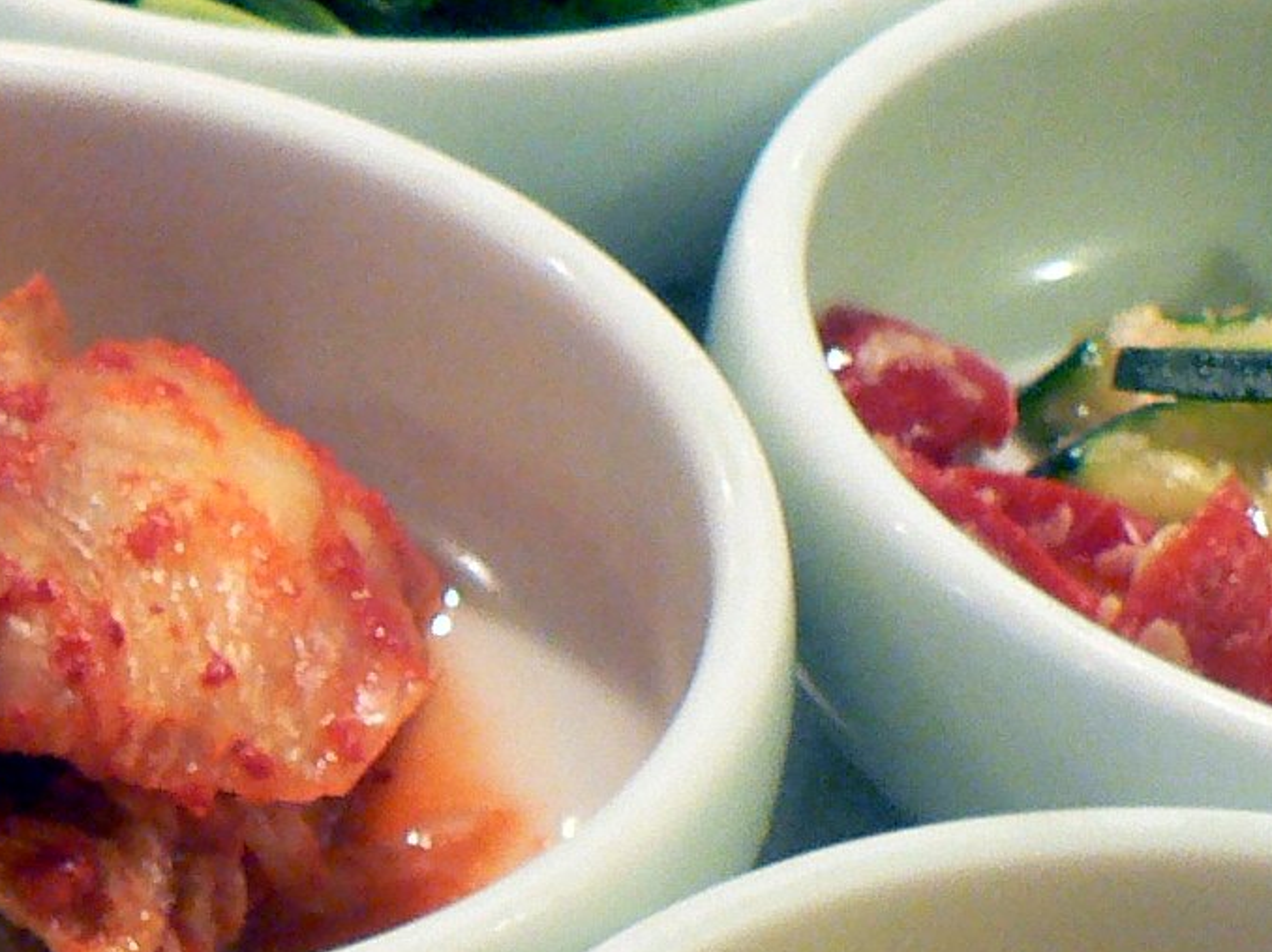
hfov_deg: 14.3
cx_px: 36
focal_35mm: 136
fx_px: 4996
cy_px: 1108
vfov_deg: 10.7
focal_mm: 6
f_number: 2.8
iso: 200
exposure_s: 1/4
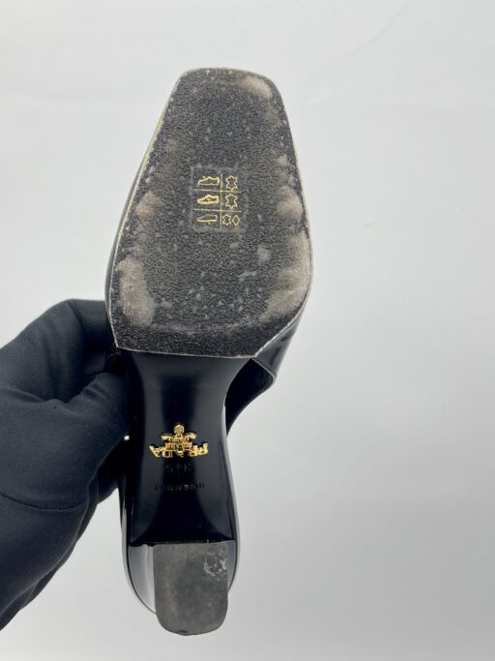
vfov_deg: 47.9
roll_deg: +0.4
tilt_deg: -13.6
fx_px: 744
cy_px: 328
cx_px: 201
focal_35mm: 39
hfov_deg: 36.7
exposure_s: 1/122
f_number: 1.5
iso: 32
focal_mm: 5.7
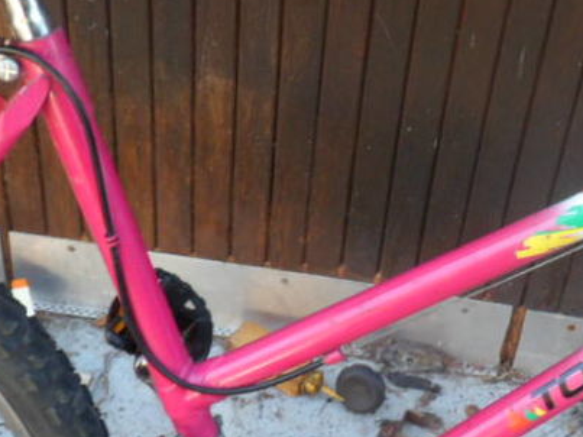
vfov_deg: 21.9
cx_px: 427
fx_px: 1128
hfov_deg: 28.6
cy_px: 269
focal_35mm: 67
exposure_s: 1/45
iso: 100
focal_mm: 4.9
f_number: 3.3
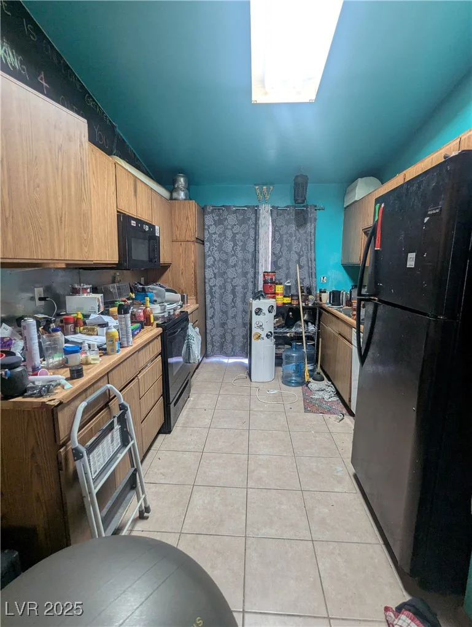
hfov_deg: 78.3
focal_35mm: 16
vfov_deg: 94.4
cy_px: 314
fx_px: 290
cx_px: 236
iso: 87
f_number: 2.2
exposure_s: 1/24
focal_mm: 2.35
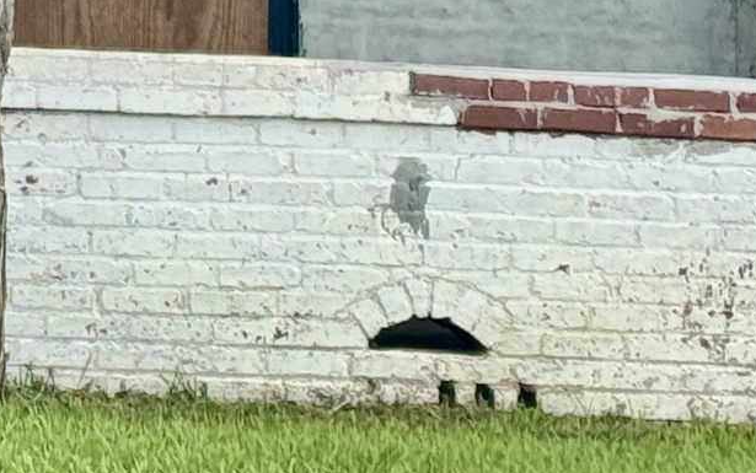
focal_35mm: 254
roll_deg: -1.7
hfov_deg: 7.8
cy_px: -515
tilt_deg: +7.3
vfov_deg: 5.1
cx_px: -859
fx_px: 5236
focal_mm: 6.76
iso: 64
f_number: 1.78
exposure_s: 1/1681
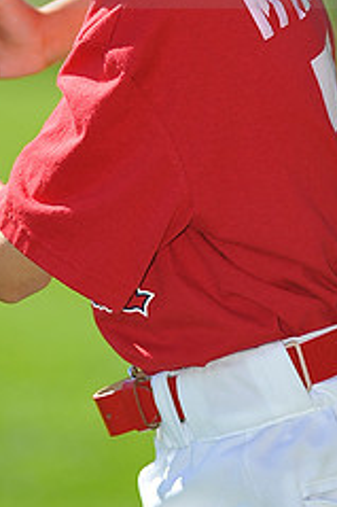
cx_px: 70
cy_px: -59
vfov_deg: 4.7
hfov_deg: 3.1
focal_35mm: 437
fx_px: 6145
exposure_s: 1/800
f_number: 4.5
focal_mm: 180
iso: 200
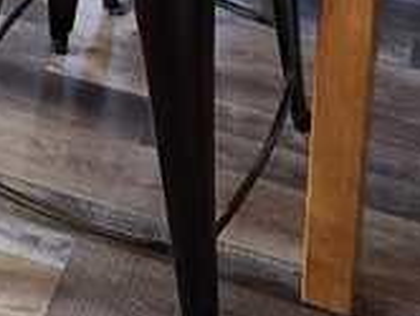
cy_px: -551
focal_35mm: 100
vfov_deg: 11.1
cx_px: 111
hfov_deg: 19.5
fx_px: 1215
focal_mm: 2.2
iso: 250
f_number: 1.9
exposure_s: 1/120
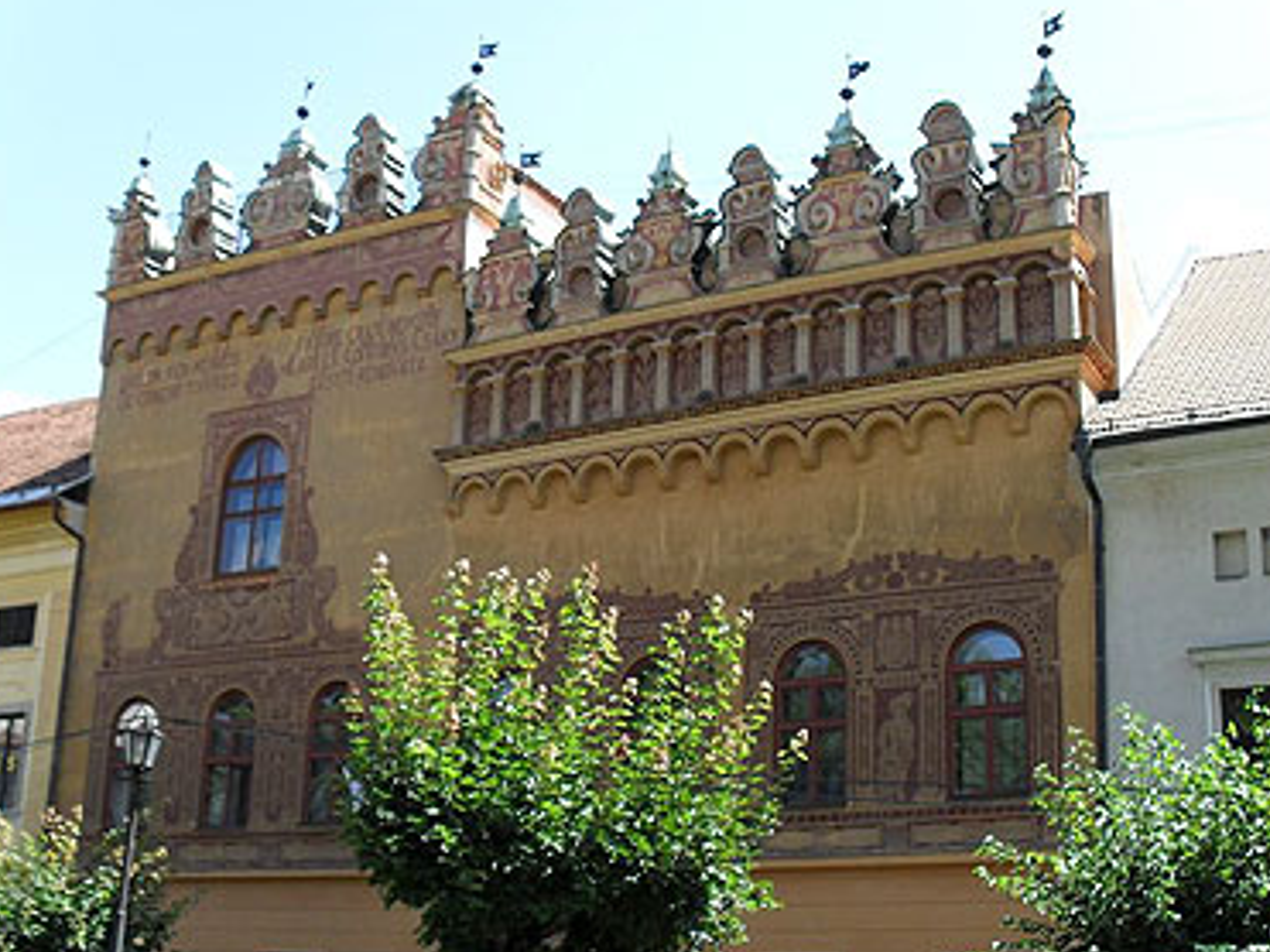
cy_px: 503
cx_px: 668
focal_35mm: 51
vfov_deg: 28.5
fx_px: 1870
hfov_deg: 37.5
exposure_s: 1/350
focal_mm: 7.5
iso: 100
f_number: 3.6
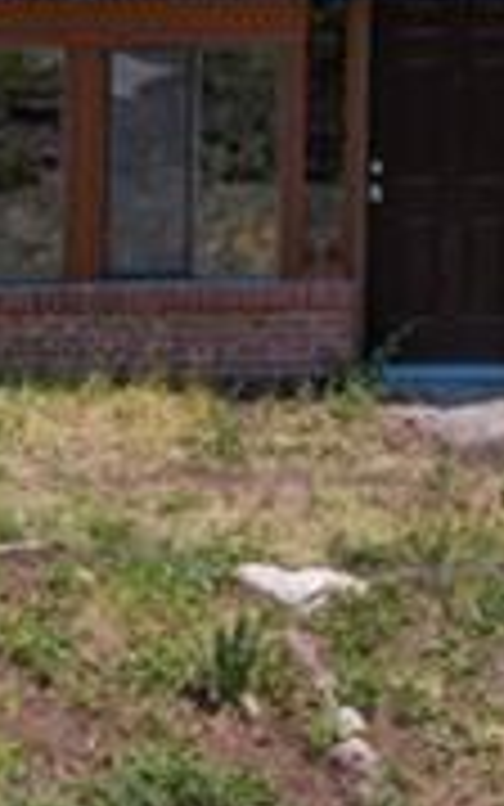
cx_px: -122
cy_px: -921
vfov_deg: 8.6
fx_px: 4985
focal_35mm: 227
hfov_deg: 5.8
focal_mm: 12.29
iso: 100
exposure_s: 1/200
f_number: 10
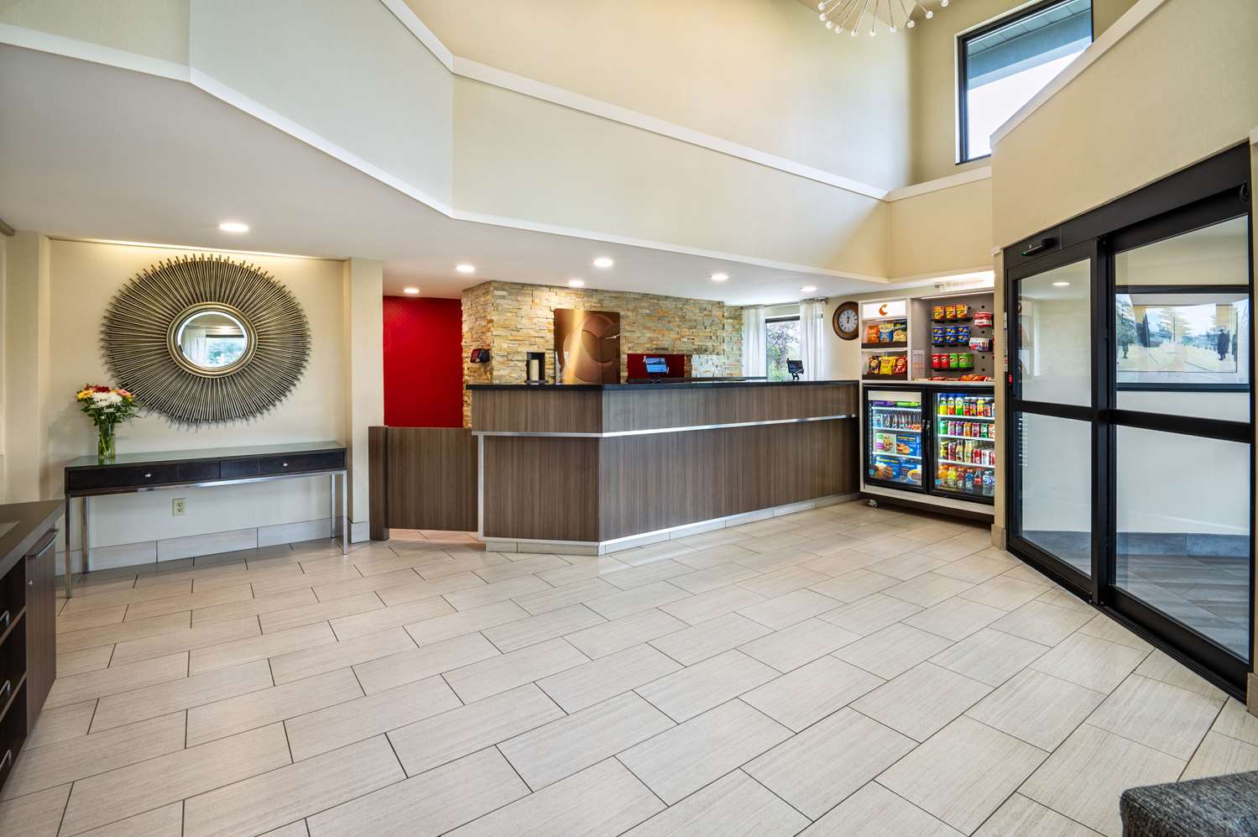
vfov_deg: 73.7
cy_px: 418
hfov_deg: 96.8
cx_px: 629
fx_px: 559
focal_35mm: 16
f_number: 10
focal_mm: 16
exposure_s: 1/2
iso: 125
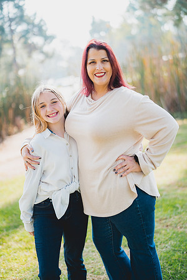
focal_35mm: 50
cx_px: 94
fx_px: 390
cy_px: 140
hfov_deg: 27.0
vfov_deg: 39.6
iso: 250
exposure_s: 1/1600
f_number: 1.4
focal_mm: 50
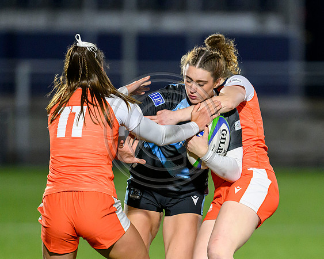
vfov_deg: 1.8
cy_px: 244
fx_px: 8144
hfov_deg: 2.3
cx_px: 249
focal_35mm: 850
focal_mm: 400
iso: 5000
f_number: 2.8
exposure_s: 1/1000
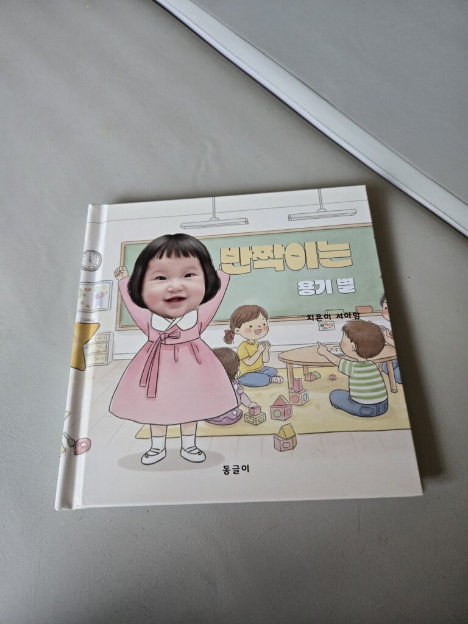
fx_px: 415
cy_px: 312
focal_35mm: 23
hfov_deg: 58.9
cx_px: 234
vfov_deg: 73.9
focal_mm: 5.4
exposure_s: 1/120
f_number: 1.8
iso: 640
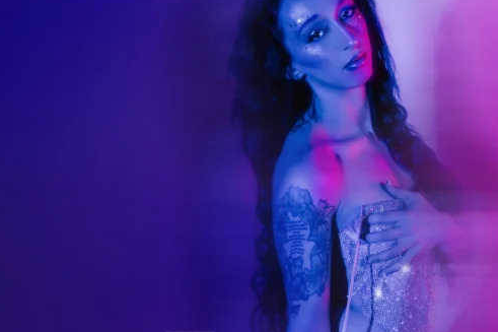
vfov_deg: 18.9
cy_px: 182
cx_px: 354
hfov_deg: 27.8
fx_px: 996
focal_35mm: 72
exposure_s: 1/5
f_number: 20
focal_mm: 46
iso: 400
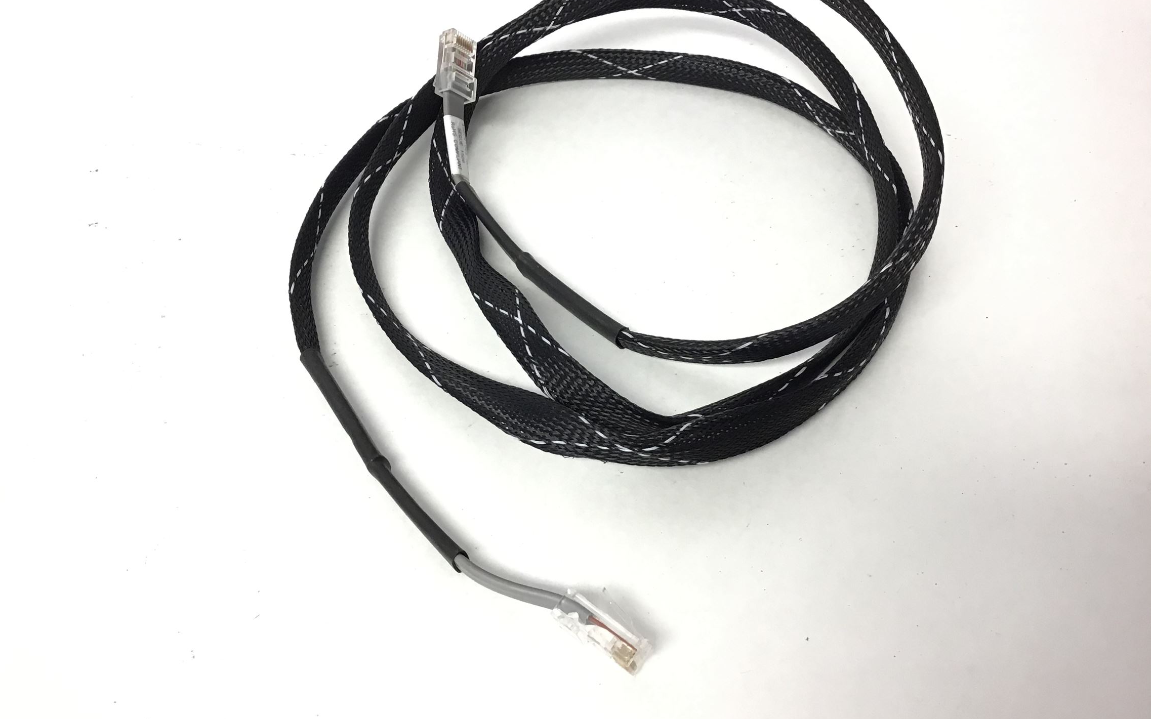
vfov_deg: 38.3
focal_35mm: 33
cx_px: 575
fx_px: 1035
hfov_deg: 58.1
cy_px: 321
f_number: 2.4
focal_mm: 3.3
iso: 50
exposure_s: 1/33
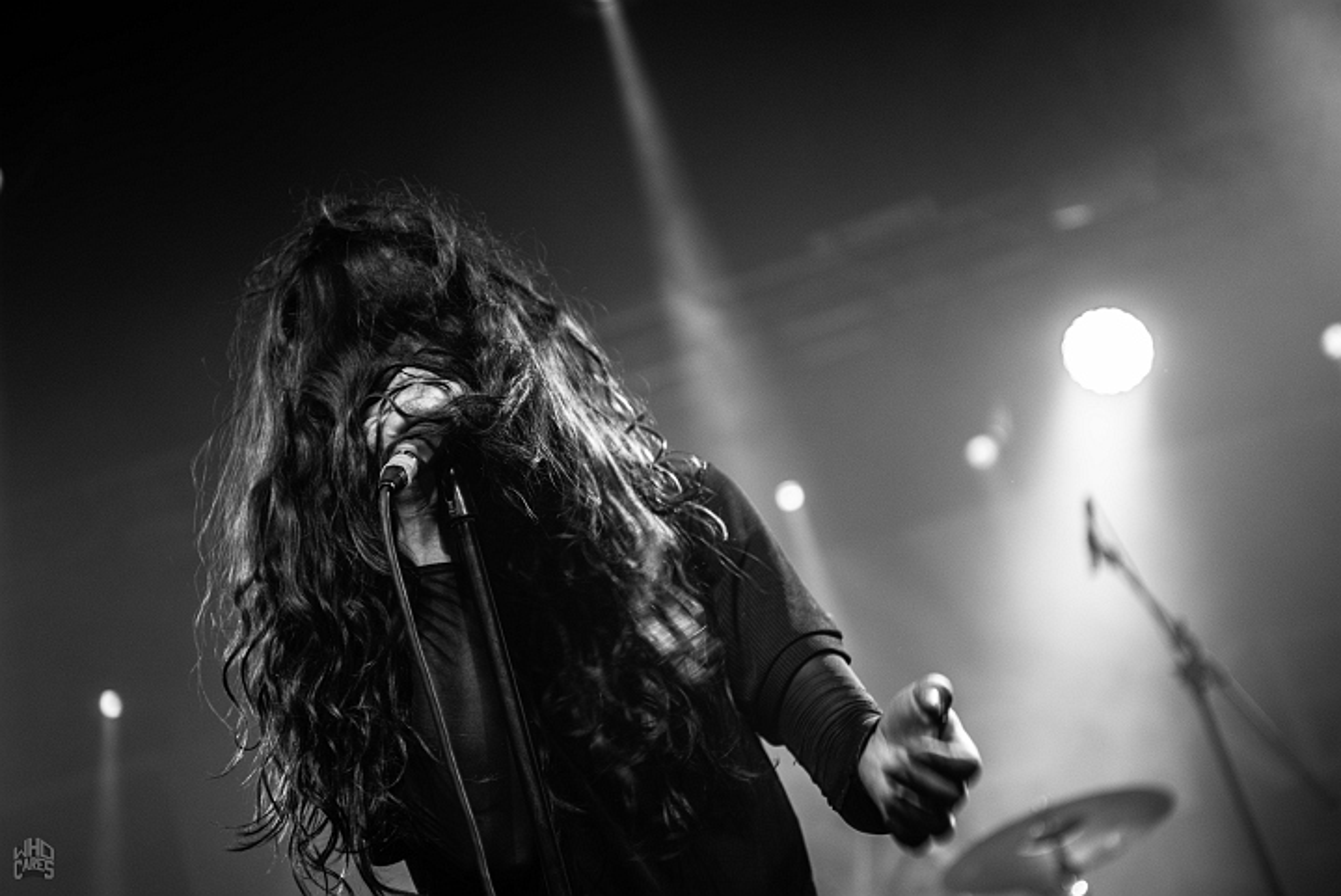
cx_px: 670
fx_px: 2609
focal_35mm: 70
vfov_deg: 19.5
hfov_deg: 28.8
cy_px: 448
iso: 250
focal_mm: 70
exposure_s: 1/125
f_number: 2.8
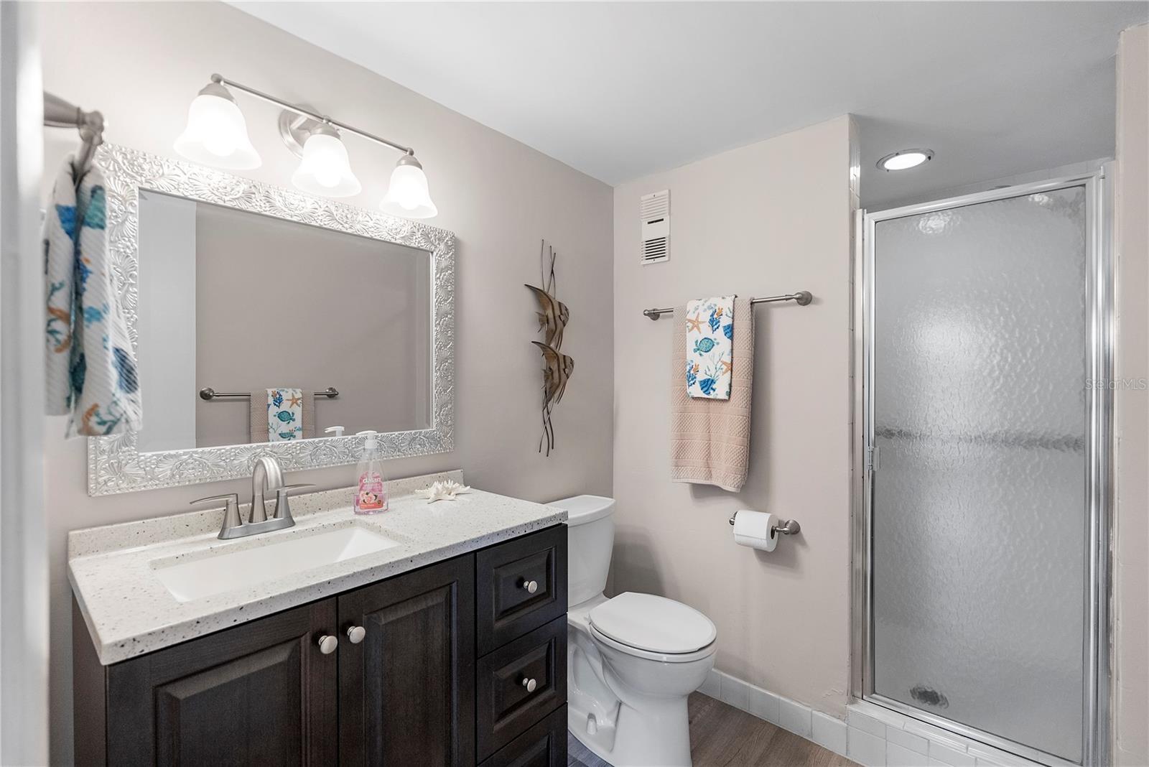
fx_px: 511
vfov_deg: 73.8
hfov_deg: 96.7
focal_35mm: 16
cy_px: 384
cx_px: 574
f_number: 4
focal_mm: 16
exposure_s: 1/60
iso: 1600
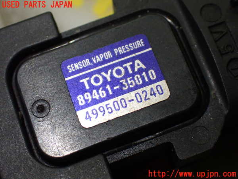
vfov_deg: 20.7
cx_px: 119
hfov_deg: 27.4
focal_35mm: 71
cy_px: 90
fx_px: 488
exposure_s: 1/250
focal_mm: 12.73
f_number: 3.9
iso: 800
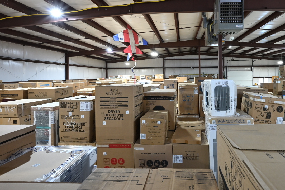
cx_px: 177
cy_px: 79
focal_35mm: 21
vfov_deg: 59.1
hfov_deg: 79.8
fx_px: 166
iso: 1000
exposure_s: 1/6
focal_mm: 14
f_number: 10
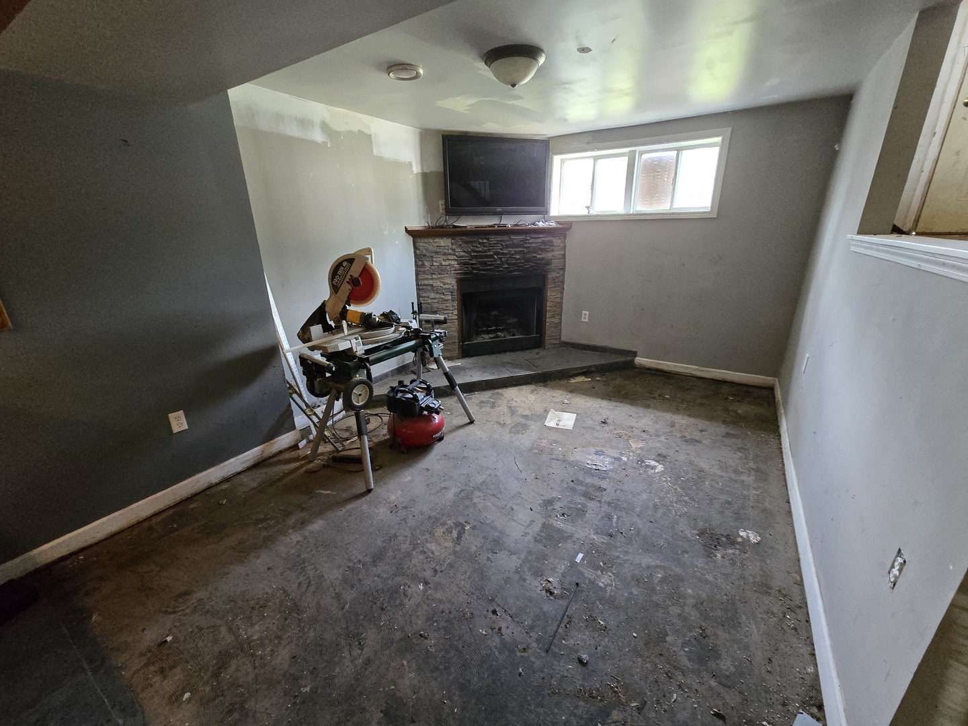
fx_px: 364
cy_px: 363
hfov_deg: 106.2
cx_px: 484
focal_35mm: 13
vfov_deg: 89.9
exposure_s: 1/60
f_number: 2.2
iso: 1250
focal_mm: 2.2
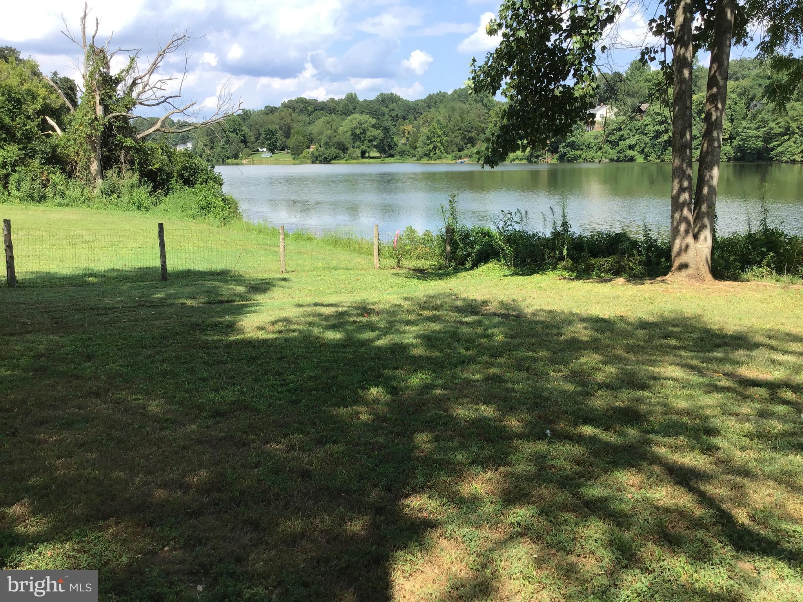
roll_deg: -0.2
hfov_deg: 58.4
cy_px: 301
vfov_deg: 45.4
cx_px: 402
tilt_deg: -14.0
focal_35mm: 31
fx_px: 719
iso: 25
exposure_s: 1/612
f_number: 2.4
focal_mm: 3.3
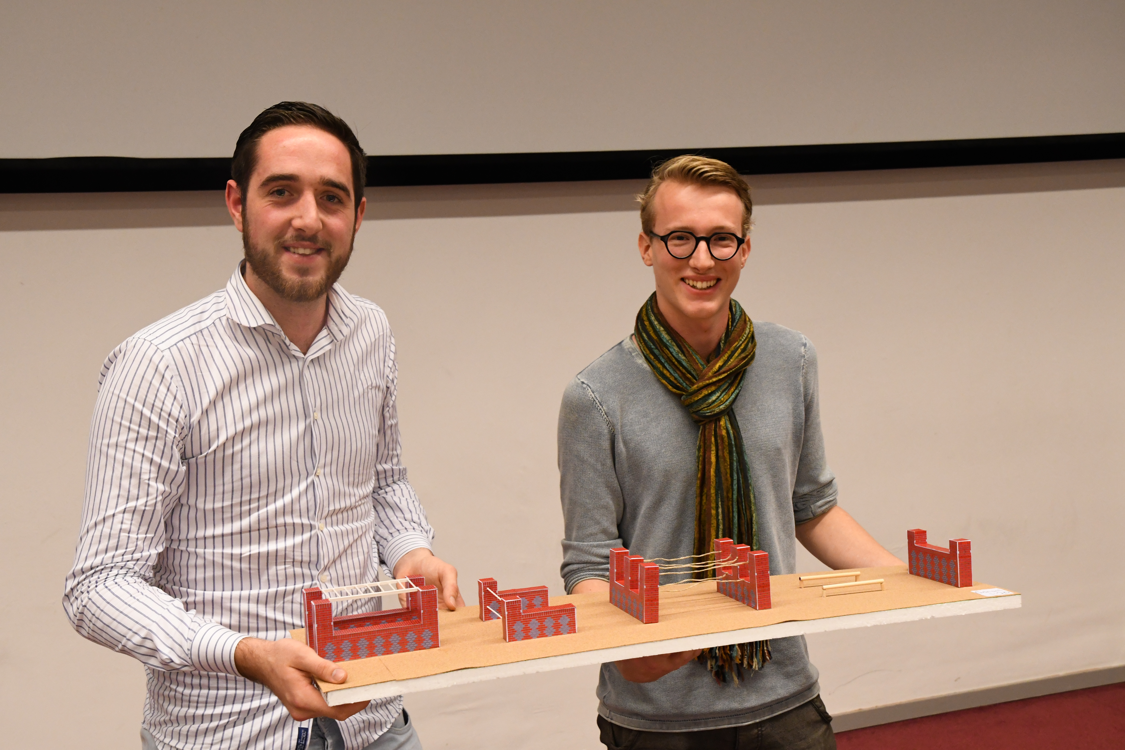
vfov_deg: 28.1
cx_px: 562
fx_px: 1500
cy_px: 375
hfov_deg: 41.1
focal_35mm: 48
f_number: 5.6
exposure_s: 1/50
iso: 2500
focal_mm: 32
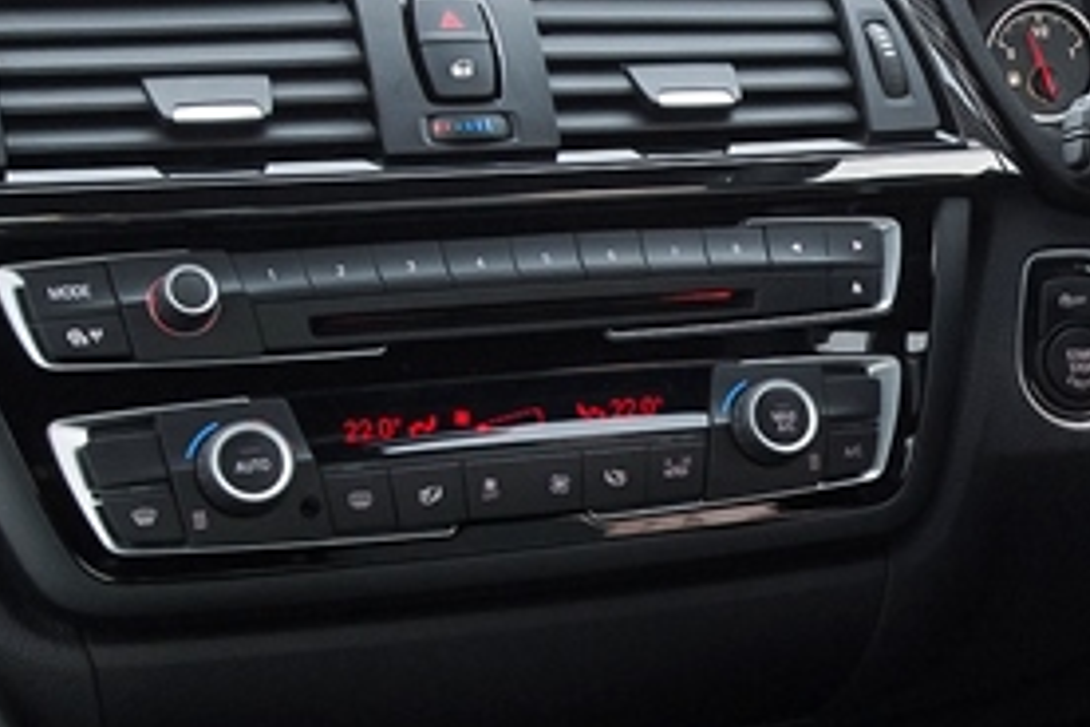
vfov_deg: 15.2
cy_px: 622
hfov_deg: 21.3
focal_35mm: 89
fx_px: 2695
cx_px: 1303
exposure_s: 1/30
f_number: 9
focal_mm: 24
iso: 800
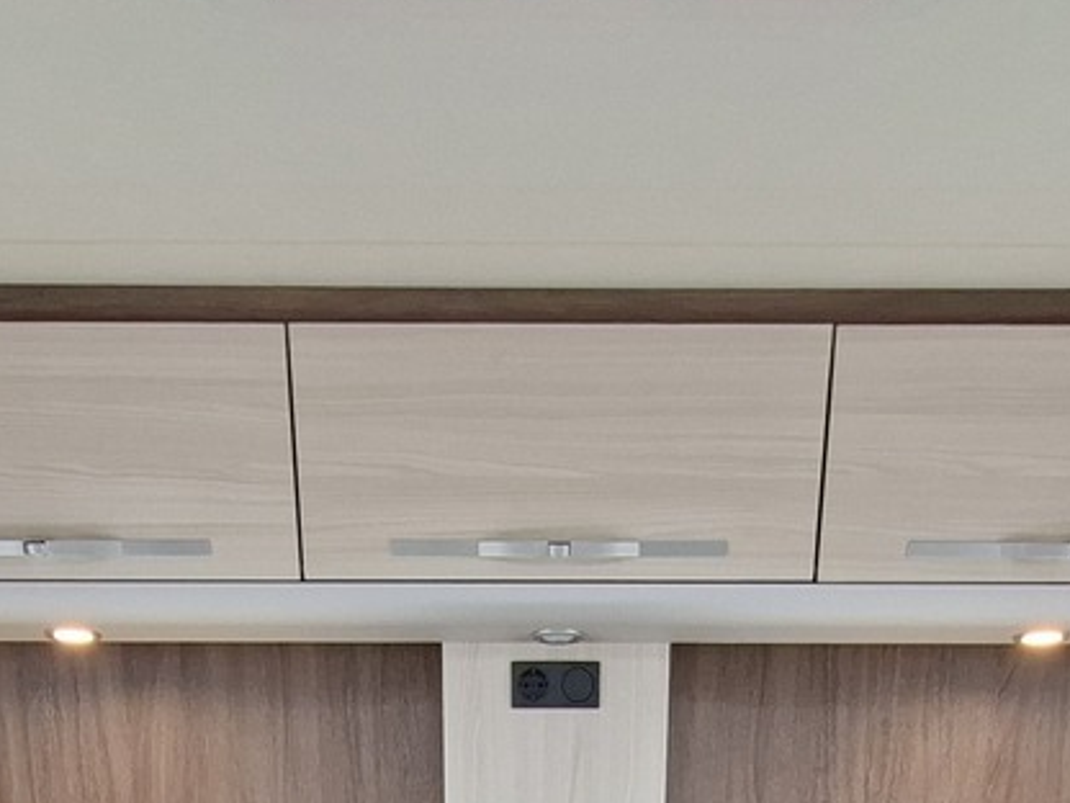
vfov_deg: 24.4
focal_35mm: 45
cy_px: 1228
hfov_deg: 42.1
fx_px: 1391
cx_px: 548
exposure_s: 1/50
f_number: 2.2
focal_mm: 1.74
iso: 125
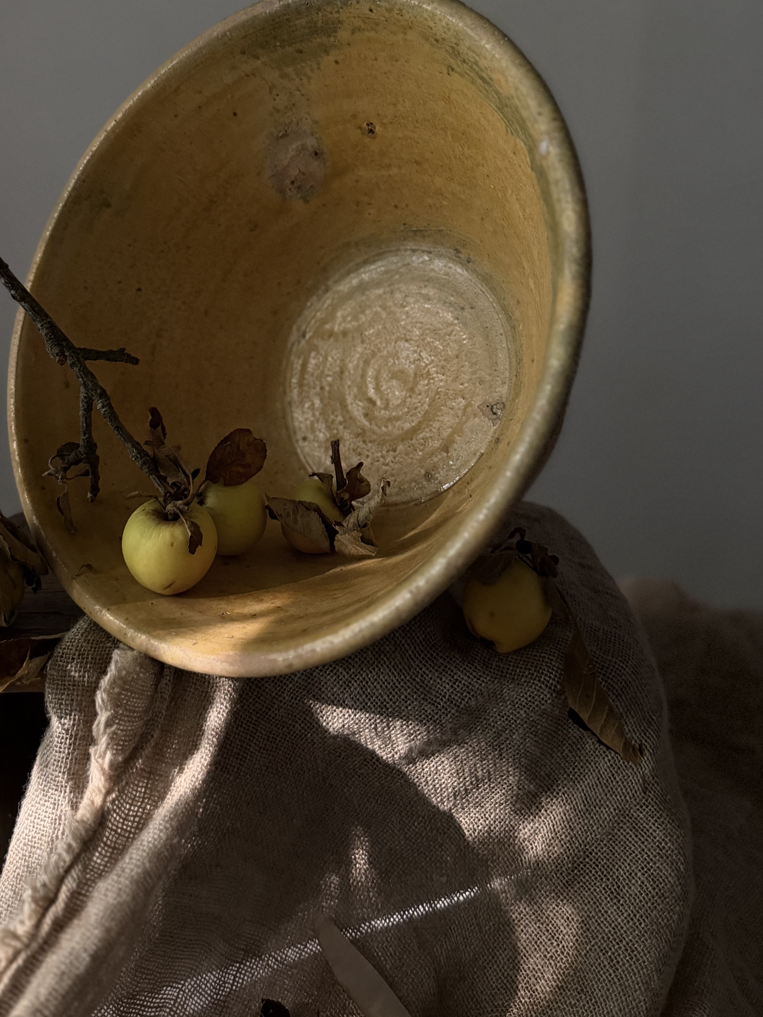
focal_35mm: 35
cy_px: 369
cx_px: 310
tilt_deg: -13.9
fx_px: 1029
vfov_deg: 52.0
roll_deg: -0.7
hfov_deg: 40.5
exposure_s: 1/60
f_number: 1.78
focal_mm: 6.76
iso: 640
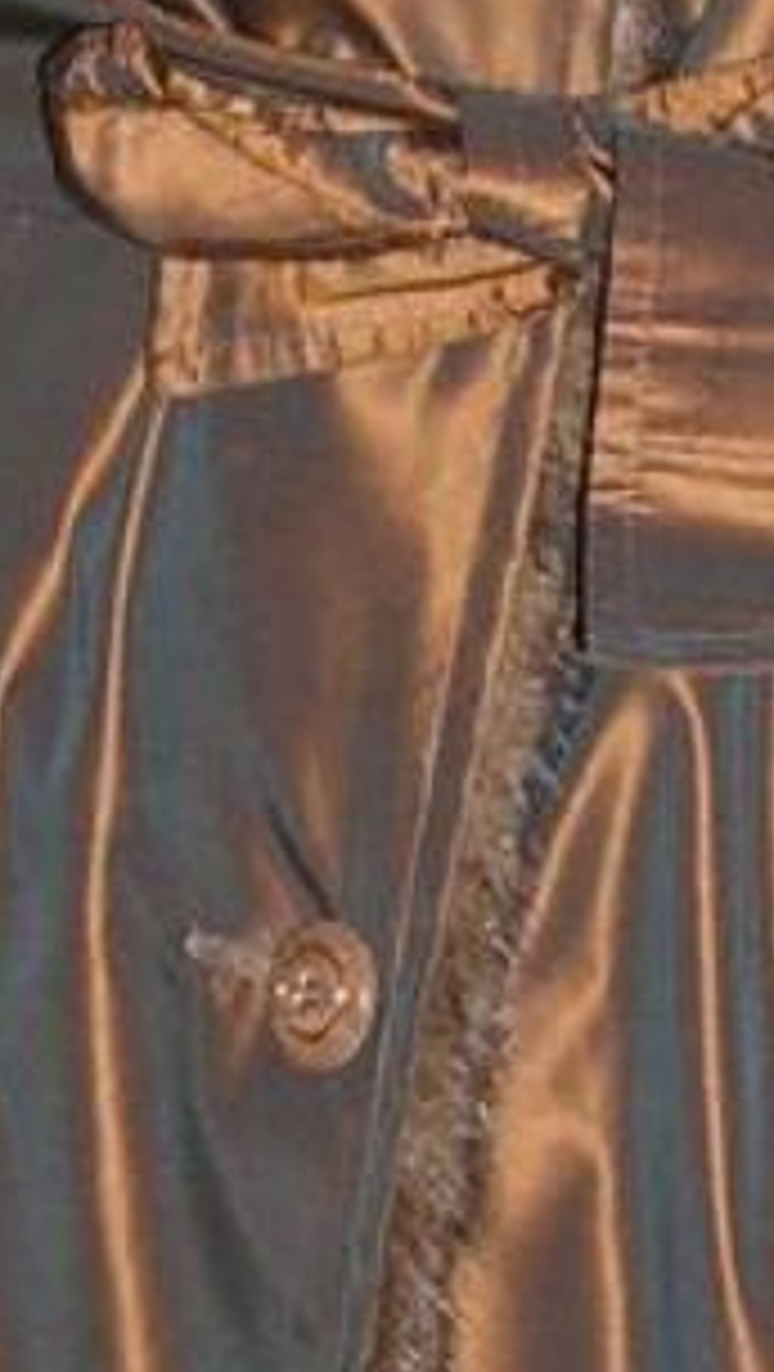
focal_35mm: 181
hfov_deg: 6.7
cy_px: 1221
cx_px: 360
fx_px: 6591
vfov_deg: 11.8
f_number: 2.7
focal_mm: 6.2
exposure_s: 1/60
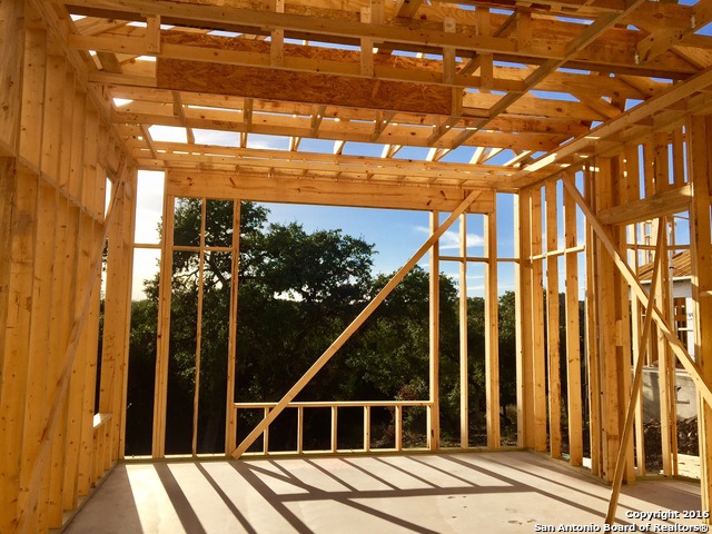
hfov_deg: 61.7
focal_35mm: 29
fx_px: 596
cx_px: 356
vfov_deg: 48.2
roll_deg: -0.7
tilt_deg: +6.2
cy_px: 267
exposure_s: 1/2639
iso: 32
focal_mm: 4.15
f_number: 2.2
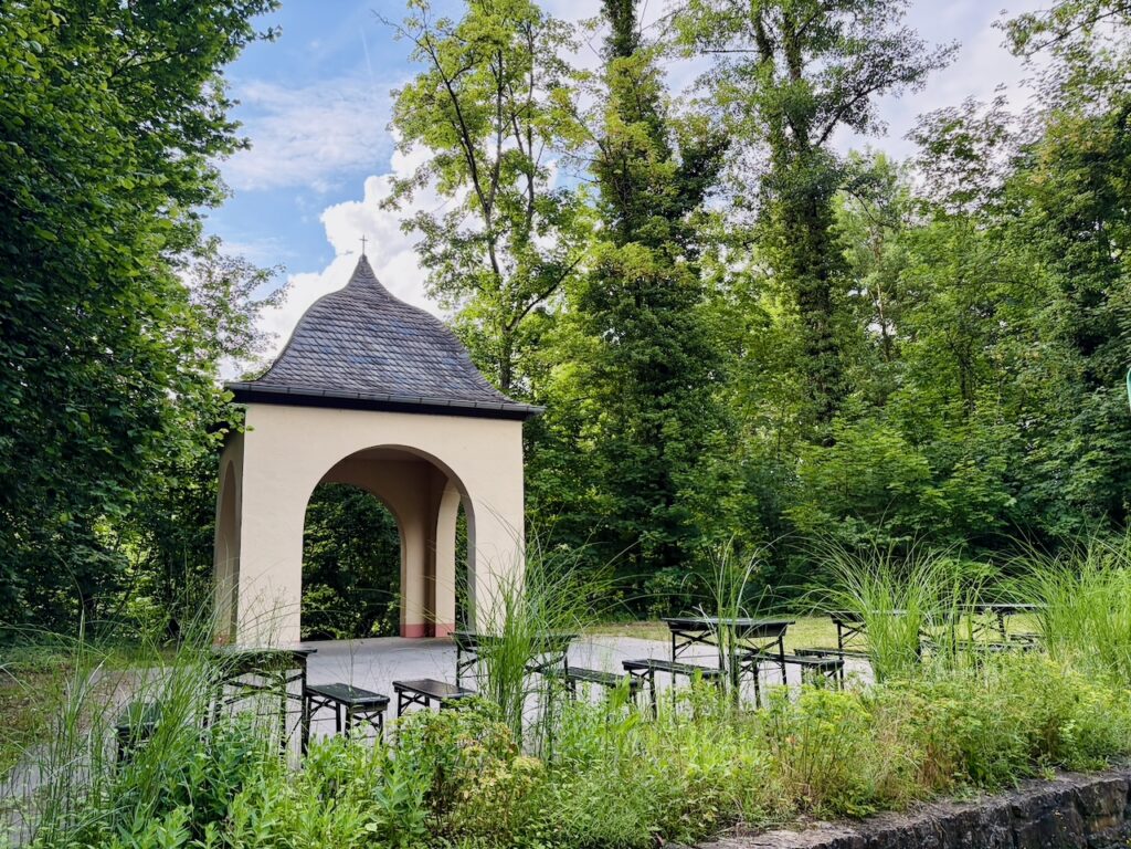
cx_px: 566
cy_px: 424
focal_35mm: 26
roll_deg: +2.1
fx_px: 849
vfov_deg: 53.1
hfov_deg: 67.3
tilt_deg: +11.3
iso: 64
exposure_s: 1/441
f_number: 1.6
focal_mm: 5.96
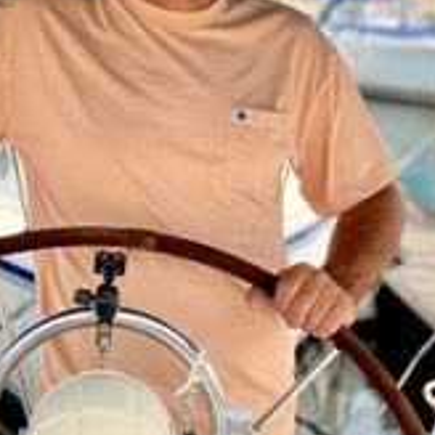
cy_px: 117
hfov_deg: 15.5
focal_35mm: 112
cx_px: 119
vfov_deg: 15.5
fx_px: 1592
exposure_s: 1/761
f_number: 2
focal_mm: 6
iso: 20
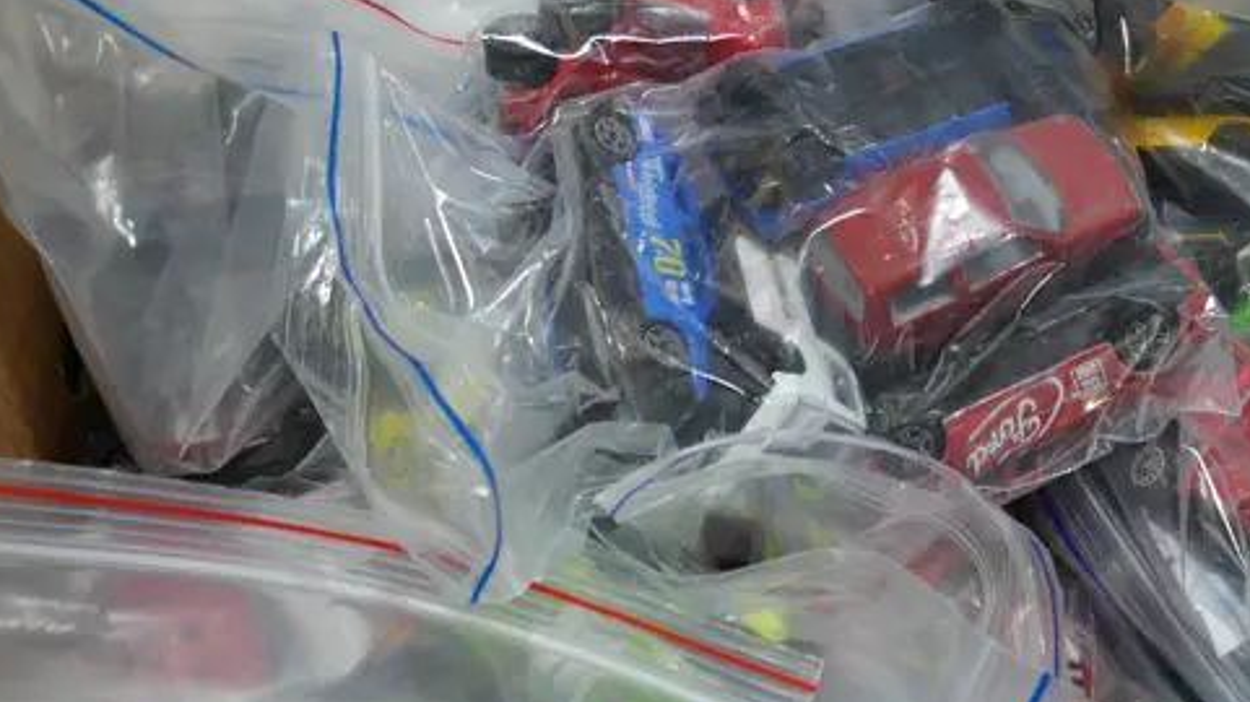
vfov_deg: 18.3
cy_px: 116
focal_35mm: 65
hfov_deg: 31.7
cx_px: 969
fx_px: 2153
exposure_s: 1/100
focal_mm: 14
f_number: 3.5
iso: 200
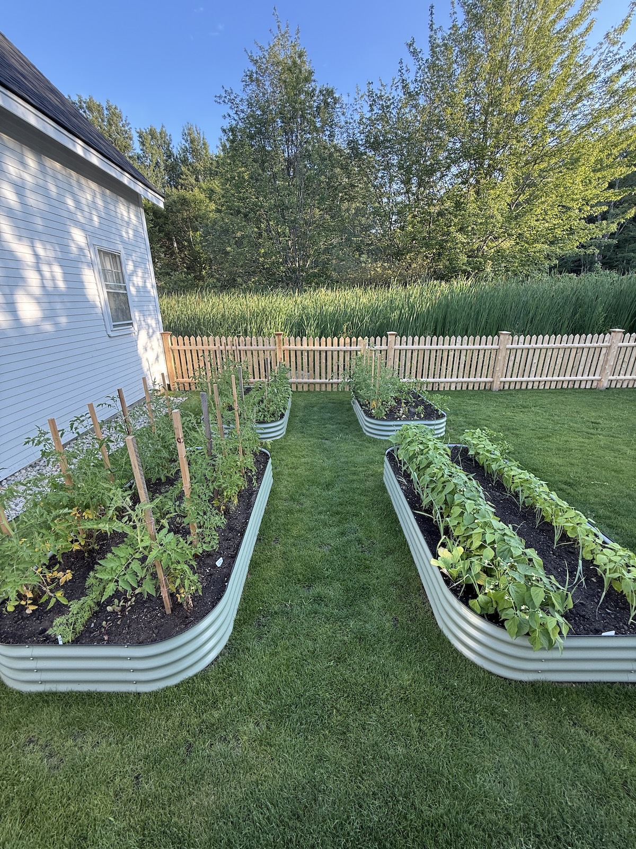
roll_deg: -0.9
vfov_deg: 102.1
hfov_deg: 85.7
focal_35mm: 14
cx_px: 318
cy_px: 424
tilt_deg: -20.0
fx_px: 343
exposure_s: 1/106
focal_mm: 2.22
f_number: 2.2
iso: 50
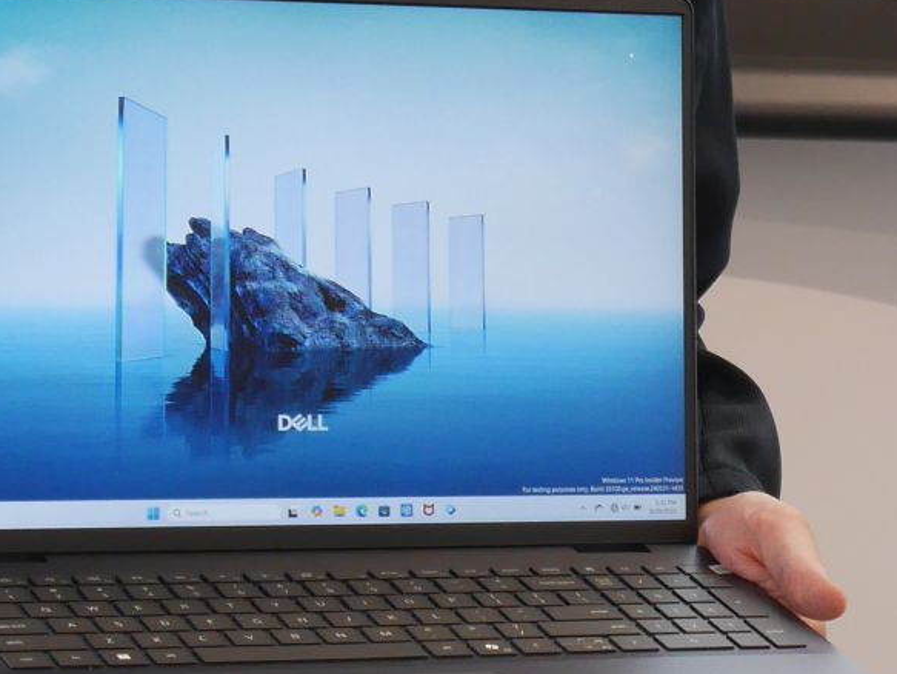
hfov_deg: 10.4
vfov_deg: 7.8
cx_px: 925
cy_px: 74
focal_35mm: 189
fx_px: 4901
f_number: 5
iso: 640
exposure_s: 1/60
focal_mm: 24
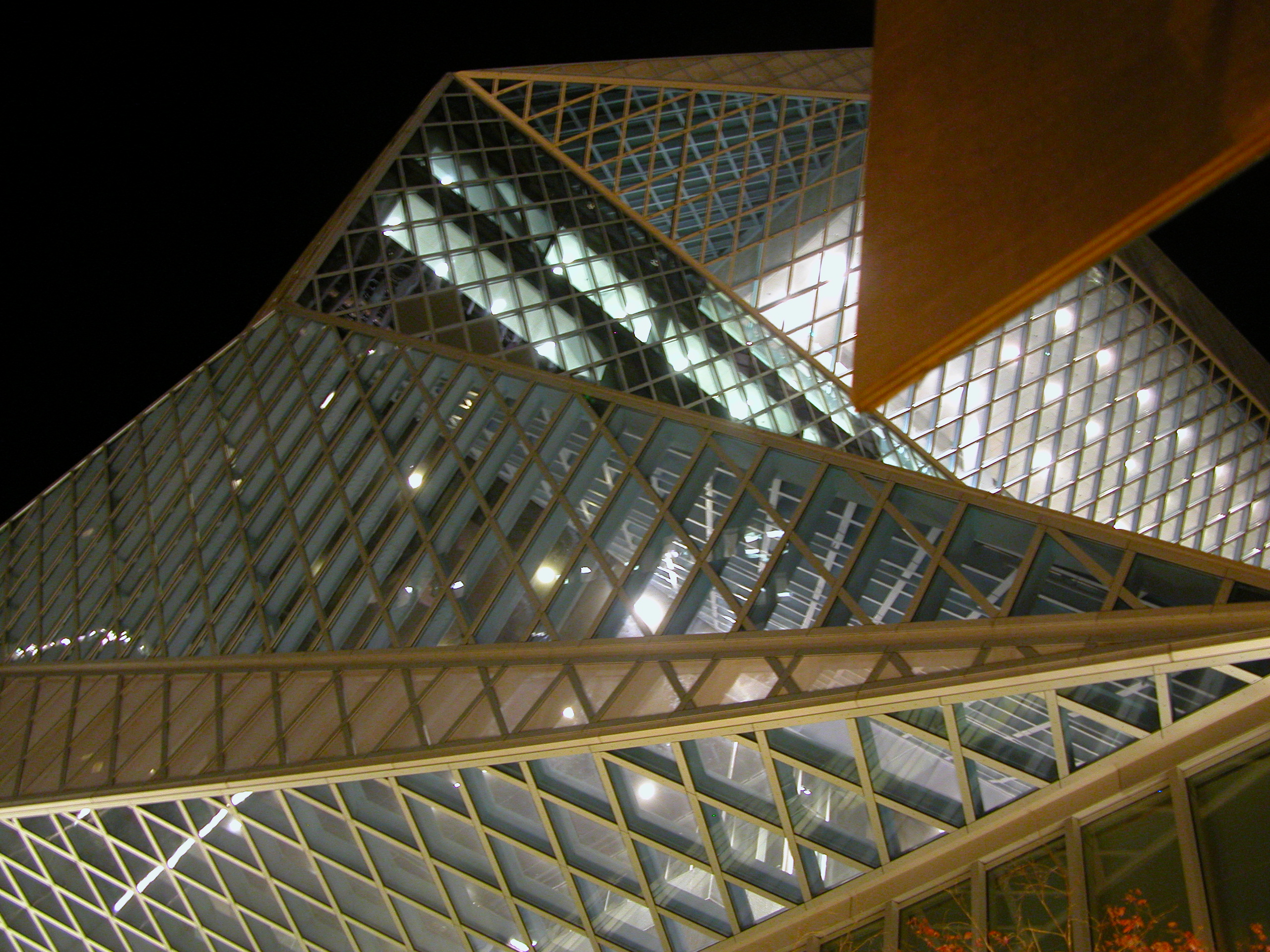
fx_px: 1284
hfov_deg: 52.6
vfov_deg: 40.7
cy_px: 476
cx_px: 635
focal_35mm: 35
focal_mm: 8.9
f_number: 2.8
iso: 200
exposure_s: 1/1.6
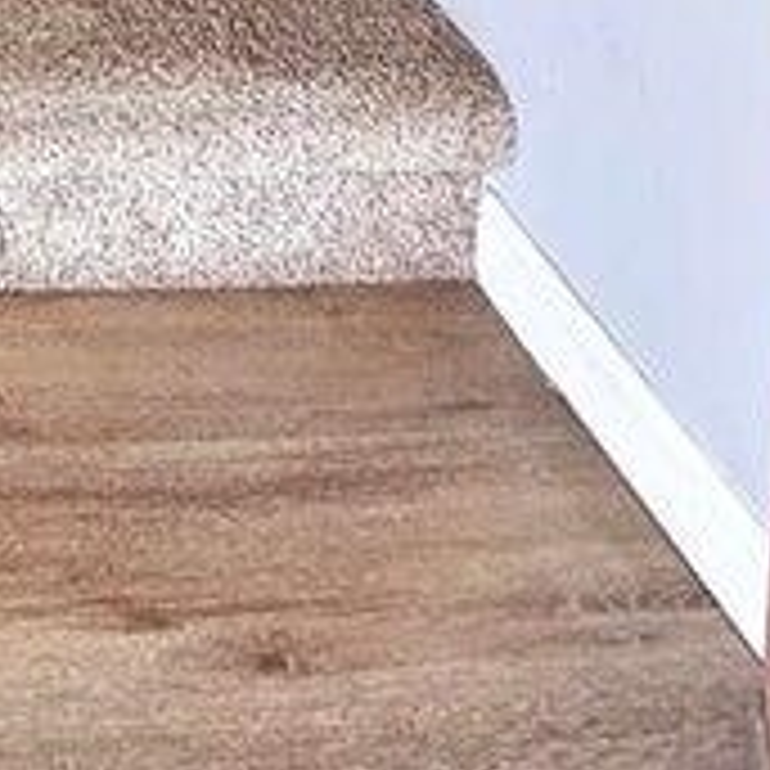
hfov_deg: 19.0
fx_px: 1736
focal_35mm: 69
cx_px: -621
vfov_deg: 13.7
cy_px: -1238
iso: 250
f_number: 2.2
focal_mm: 2.2
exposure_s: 1/60
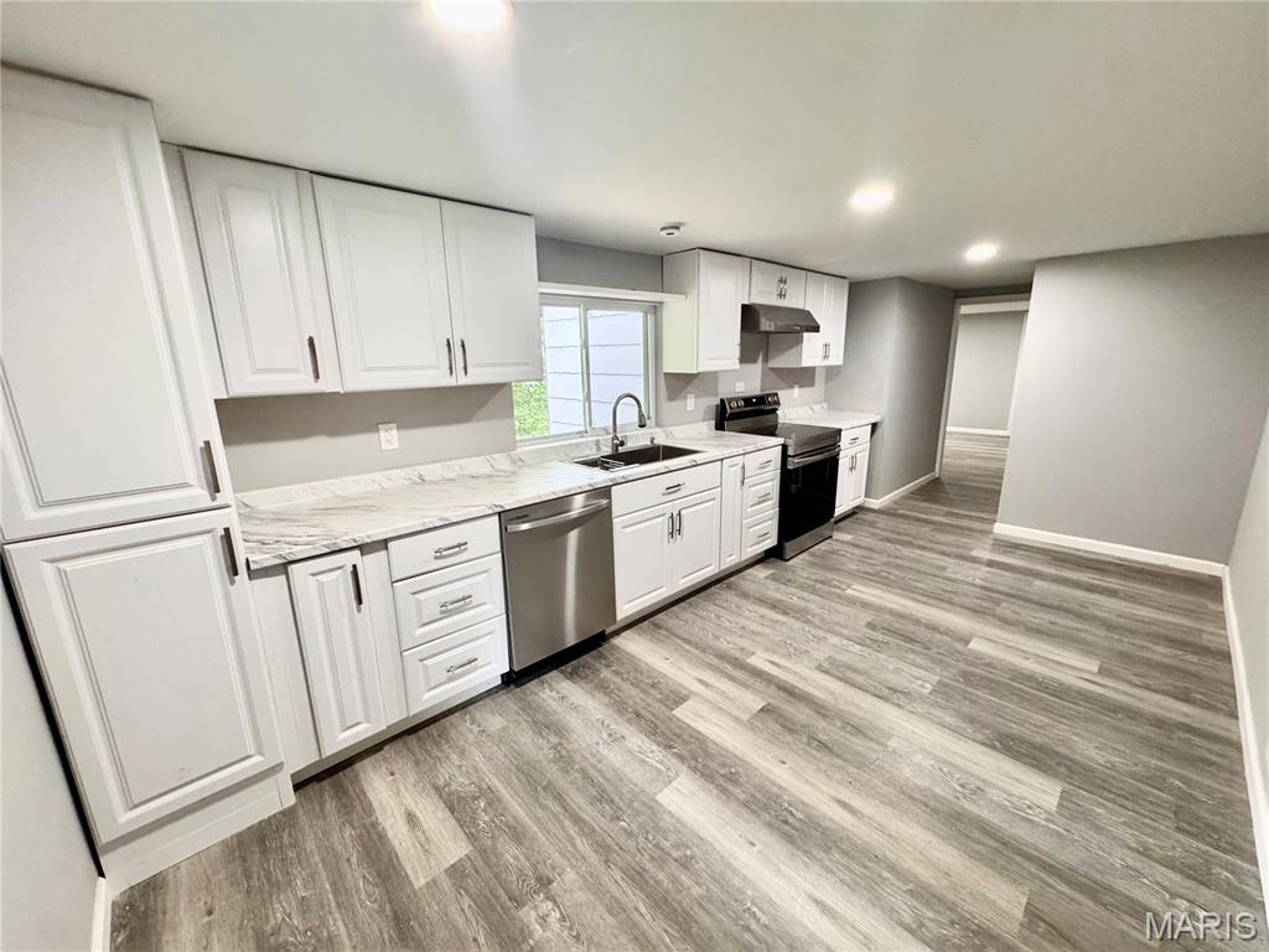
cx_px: 634
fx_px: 513
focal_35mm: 14
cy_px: 476
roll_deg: +1.4
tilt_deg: -12.8
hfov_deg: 102.1
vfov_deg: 85.7
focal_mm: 2.22
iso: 320
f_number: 2.2
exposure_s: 1/120
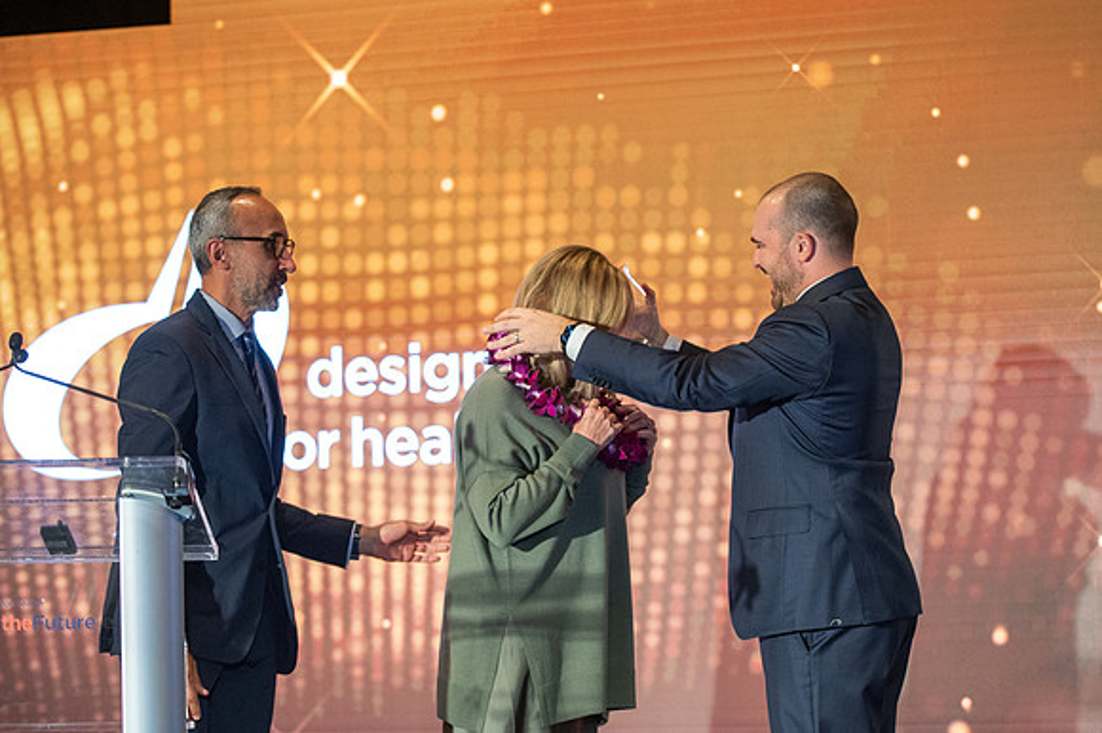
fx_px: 3908
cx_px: 640
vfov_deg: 10.7
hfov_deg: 16.0
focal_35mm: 128
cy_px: 307
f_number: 2.8
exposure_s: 1/250
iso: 3200
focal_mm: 110
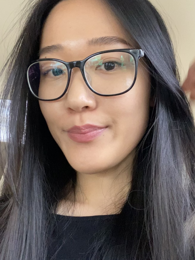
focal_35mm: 30
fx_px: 225
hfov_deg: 46.8
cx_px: 98
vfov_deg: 60.0
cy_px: 130
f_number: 2.2
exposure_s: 1/48
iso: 400
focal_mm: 2.71
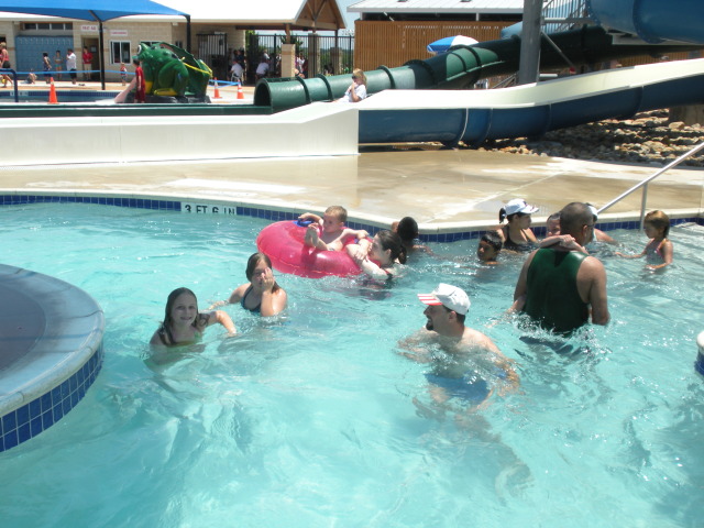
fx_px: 895
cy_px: 264
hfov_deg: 42.9
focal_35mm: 44
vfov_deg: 32.9
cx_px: 352
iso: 64
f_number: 4
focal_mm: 7.7
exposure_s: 1/450
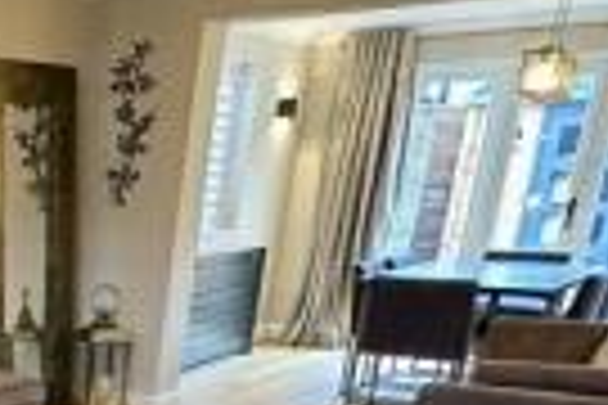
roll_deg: +0.6
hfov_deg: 24.6
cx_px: -309
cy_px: 511
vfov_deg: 20.0
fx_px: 1064
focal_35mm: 63
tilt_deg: -17.2
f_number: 2.2
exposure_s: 1/50
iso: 500
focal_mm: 2.22
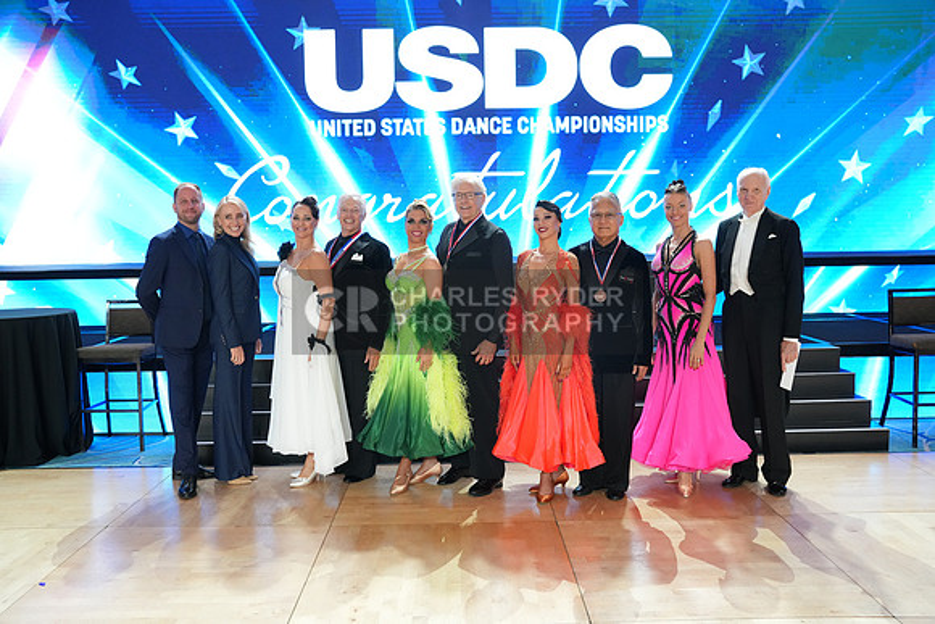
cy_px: 312
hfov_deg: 57.5
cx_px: 468
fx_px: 852
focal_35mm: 33
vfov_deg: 40.2
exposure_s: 1/400
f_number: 5
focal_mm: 32.8
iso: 3200
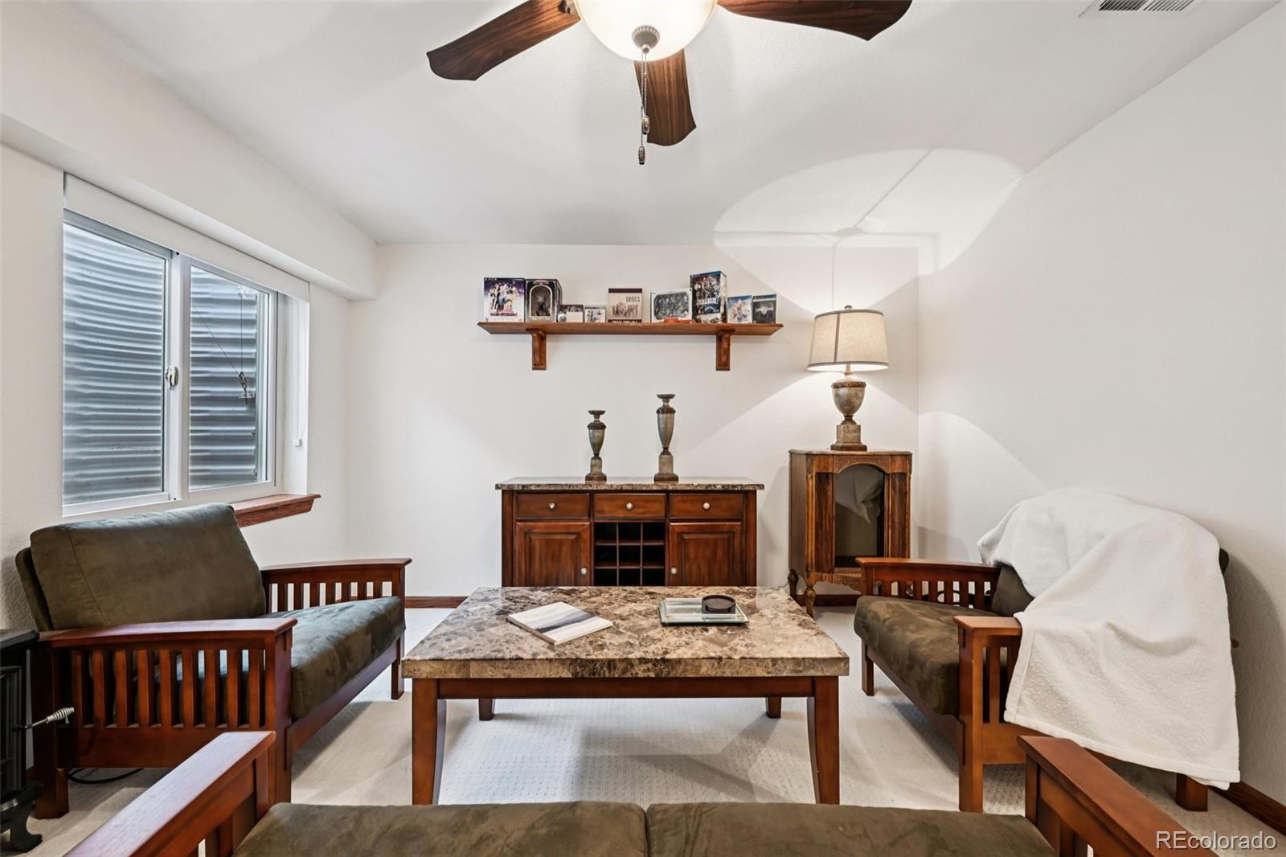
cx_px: 643
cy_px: 428
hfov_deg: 104.3
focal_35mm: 14
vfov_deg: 81.2
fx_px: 500
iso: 400
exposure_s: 1/4
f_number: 11
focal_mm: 14
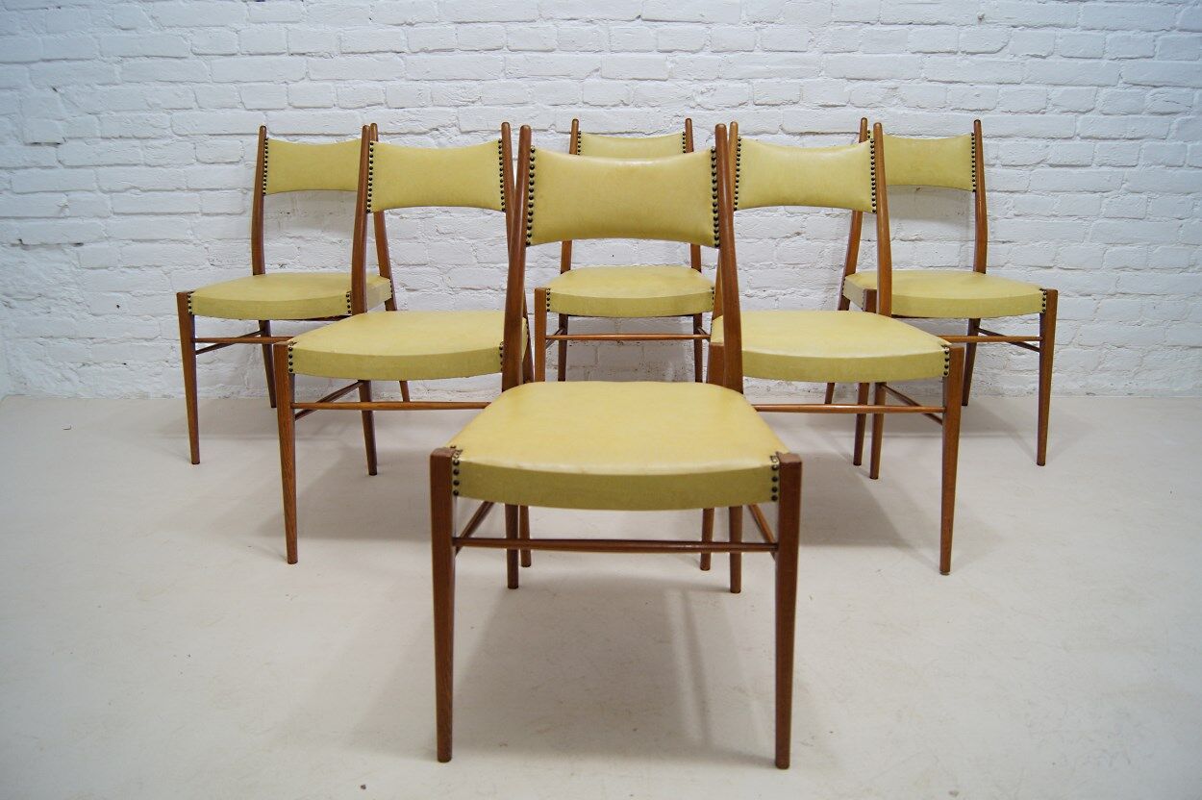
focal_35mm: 27
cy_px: 400
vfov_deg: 47.9
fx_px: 901
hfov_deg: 67.4
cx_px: 601
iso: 200
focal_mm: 18
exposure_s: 1/40
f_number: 4
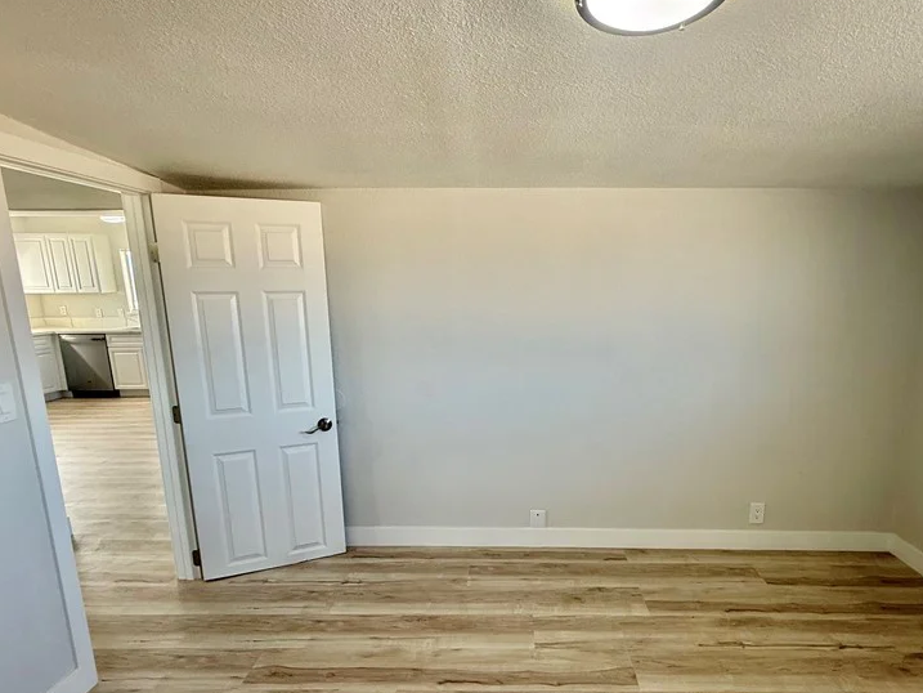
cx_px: 508
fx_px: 533
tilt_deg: -10.8
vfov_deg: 65.7
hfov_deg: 81.5
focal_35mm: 20
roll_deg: +0.4
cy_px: 393
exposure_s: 1/120
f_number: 2.2
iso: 100
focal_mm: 2.22
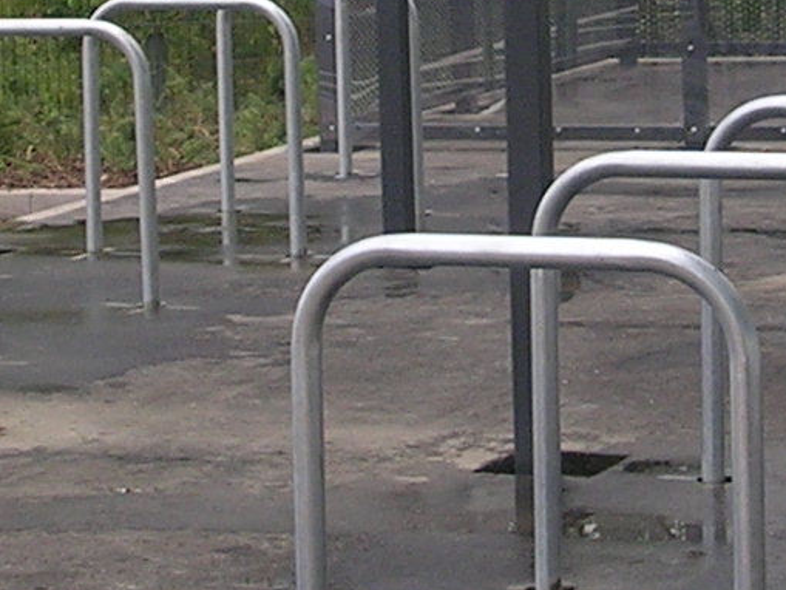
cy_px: -60
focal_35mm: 165
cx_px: 457
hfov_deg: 12.0
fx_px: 3747
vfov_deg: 8.9
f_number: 2.9
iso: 50
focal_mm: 6.2
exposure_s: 1/286
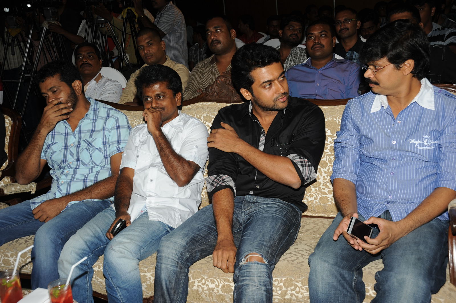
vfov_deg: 29.8
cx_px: 228
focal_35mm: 45
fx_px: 570
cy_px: 152
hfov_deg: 43.6
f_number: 8
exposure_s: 1/125
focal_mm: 45
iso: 200
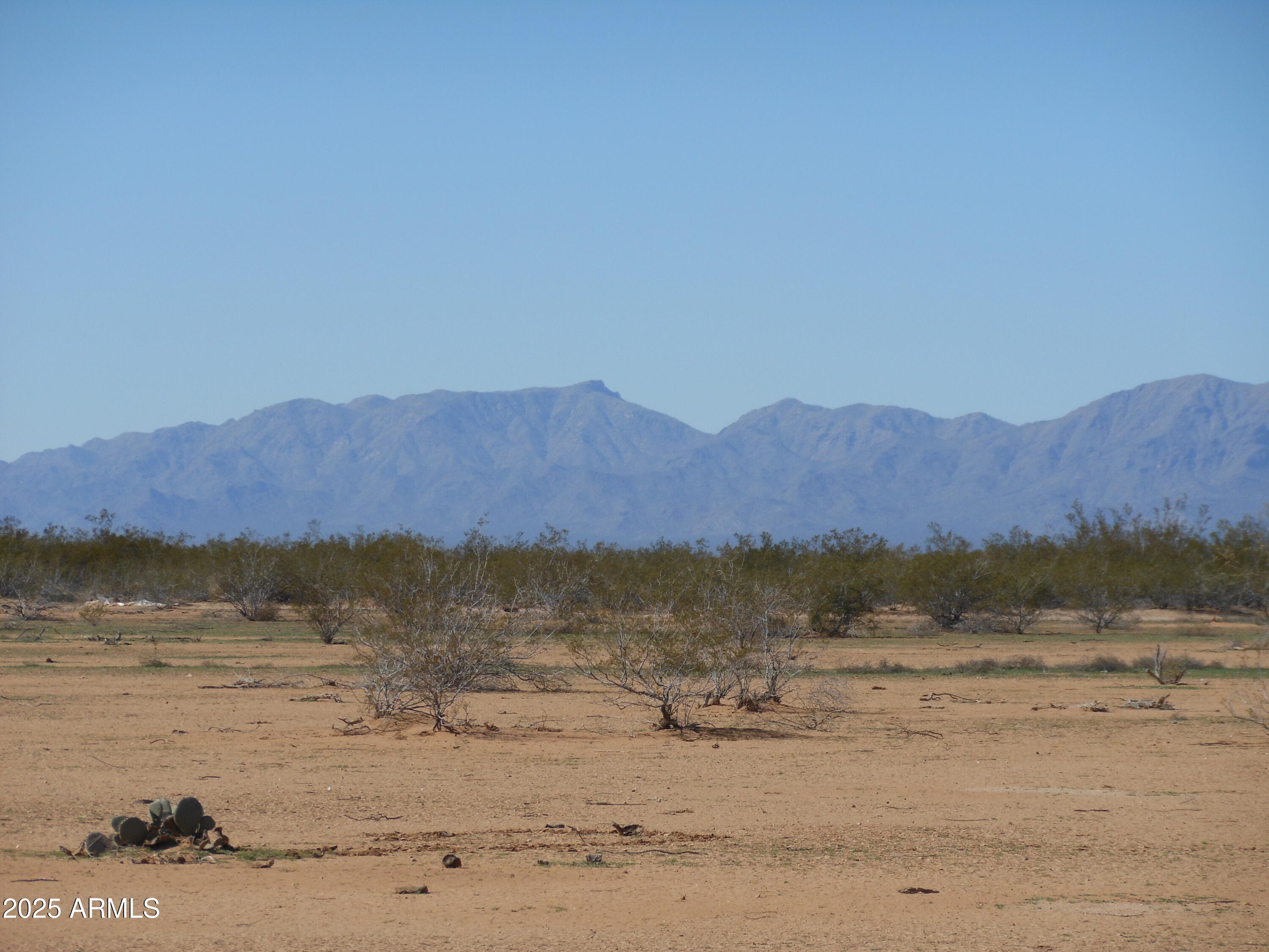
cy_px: 476
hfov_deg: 10.4
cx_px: 634
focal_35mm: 191
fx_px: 7002
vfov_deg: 7.8
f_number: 5.6
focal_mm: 34
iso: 80
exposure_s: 1/640
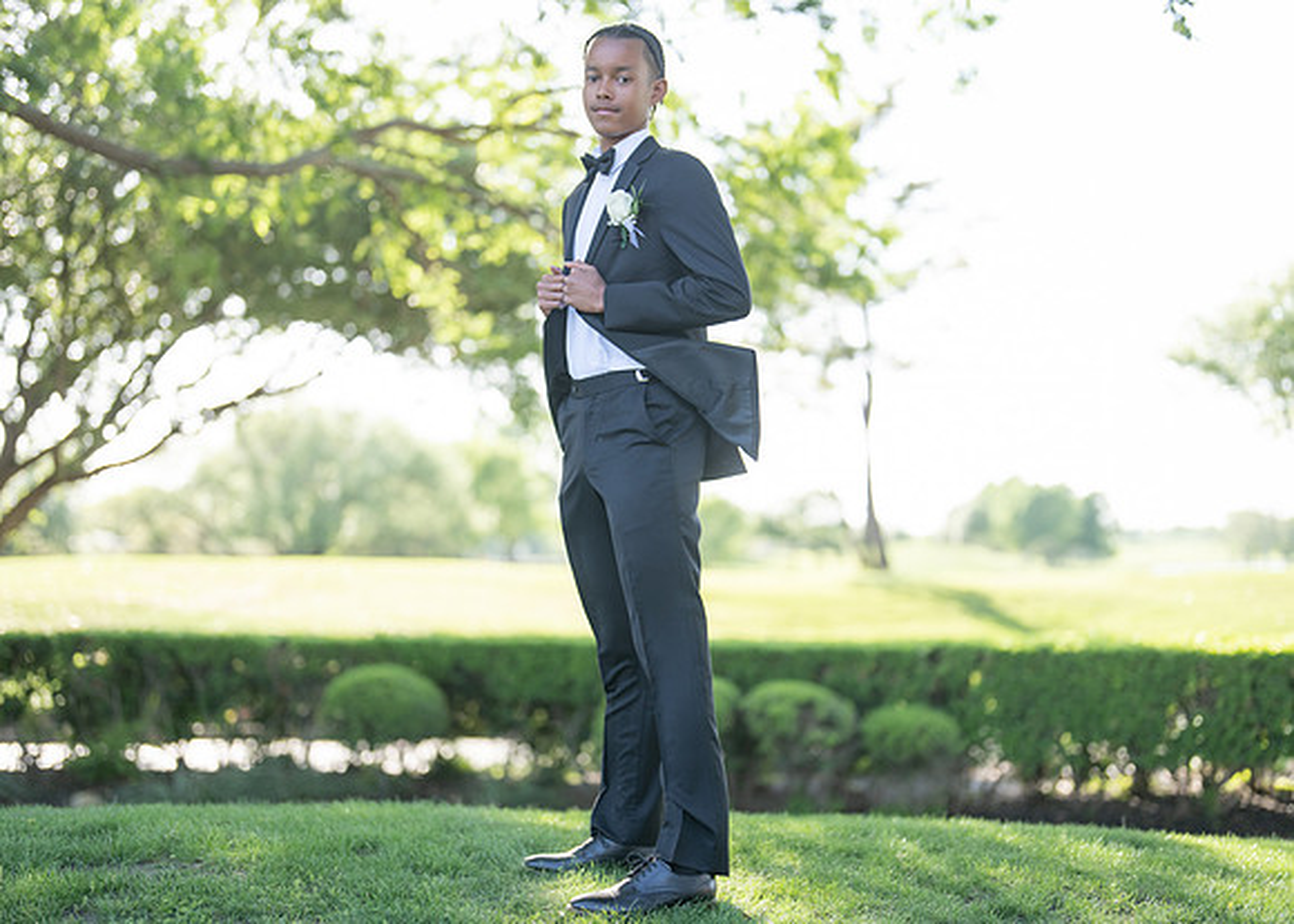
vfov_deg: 26.3
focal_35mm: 54
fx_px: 1974
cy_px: 462
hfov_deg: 36.3
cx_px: 642
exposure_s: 1/1600
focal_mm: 50
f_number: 1.2
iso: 160
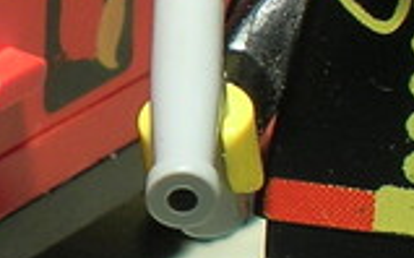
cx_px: -227
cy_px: 87
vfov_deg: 2.5
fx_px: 5805
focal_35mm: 515
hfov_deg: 4.1
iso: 50
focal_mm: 14.3
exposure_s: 1/8.2
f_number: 4.4
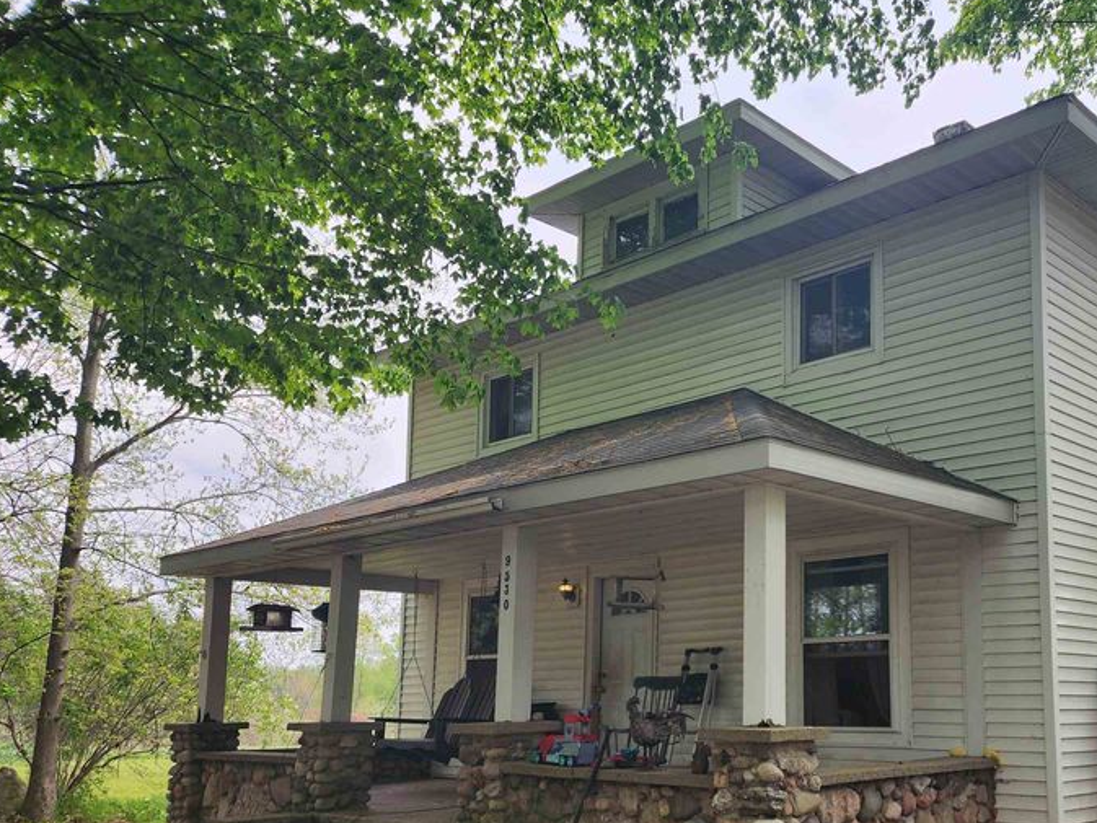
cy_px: 552
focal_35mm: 35
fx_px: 1109
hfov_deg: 50.8
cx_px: 799
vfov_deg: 40.2
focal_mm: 6.4
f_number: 1.8
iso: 12
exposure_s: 1/435
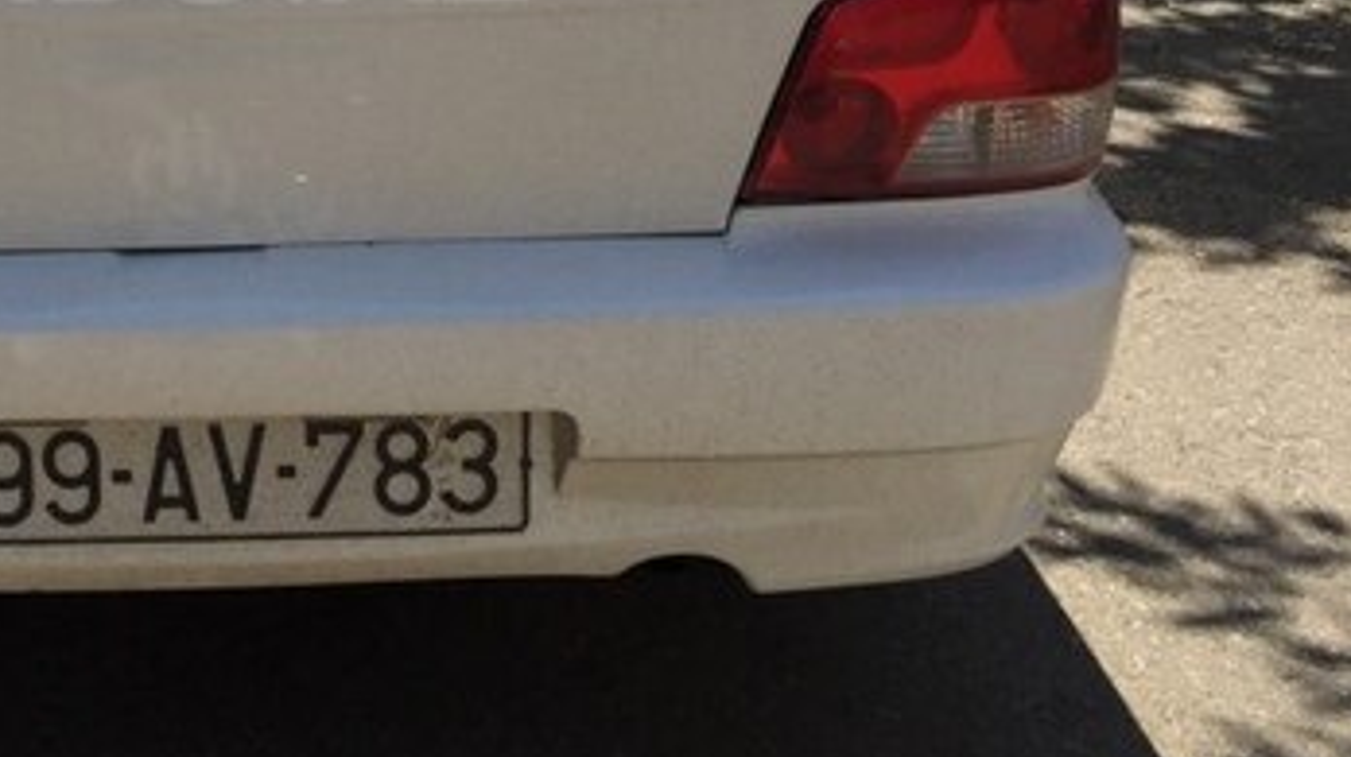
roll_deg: -2.5
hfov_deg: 33.1
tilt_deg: -13.5
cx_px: 132
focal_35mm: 60
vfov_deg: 19.2
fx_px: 2147
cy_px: -56
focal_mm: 4.15
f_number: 2.2
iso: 32
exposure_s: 1/3049
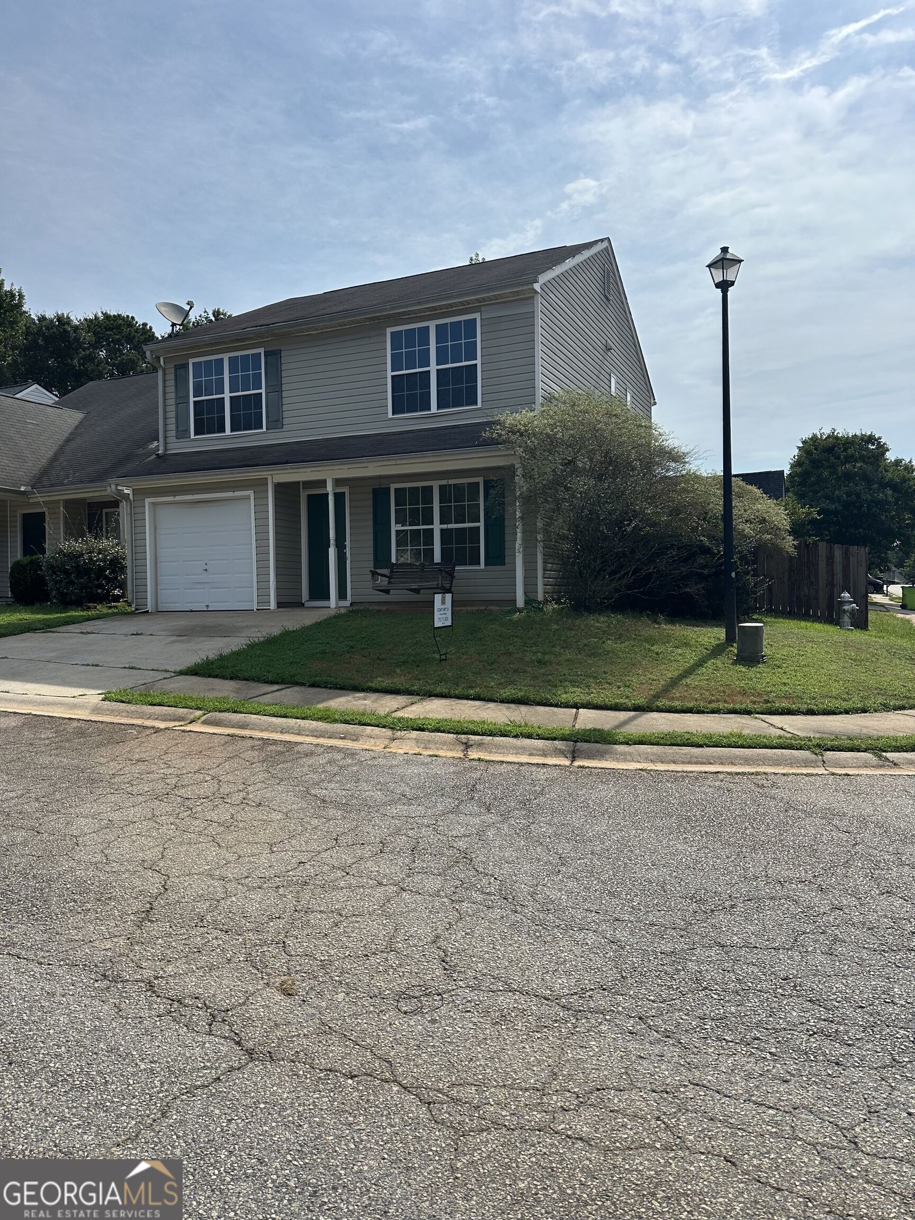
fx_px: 846
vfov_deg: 71.6
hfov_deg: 56.8
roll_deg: +0.0
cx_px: 458
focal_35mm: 24
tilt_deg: +2.1
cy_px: 610
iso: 80
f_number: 1.78
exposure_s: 1/7576
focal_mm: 6.86
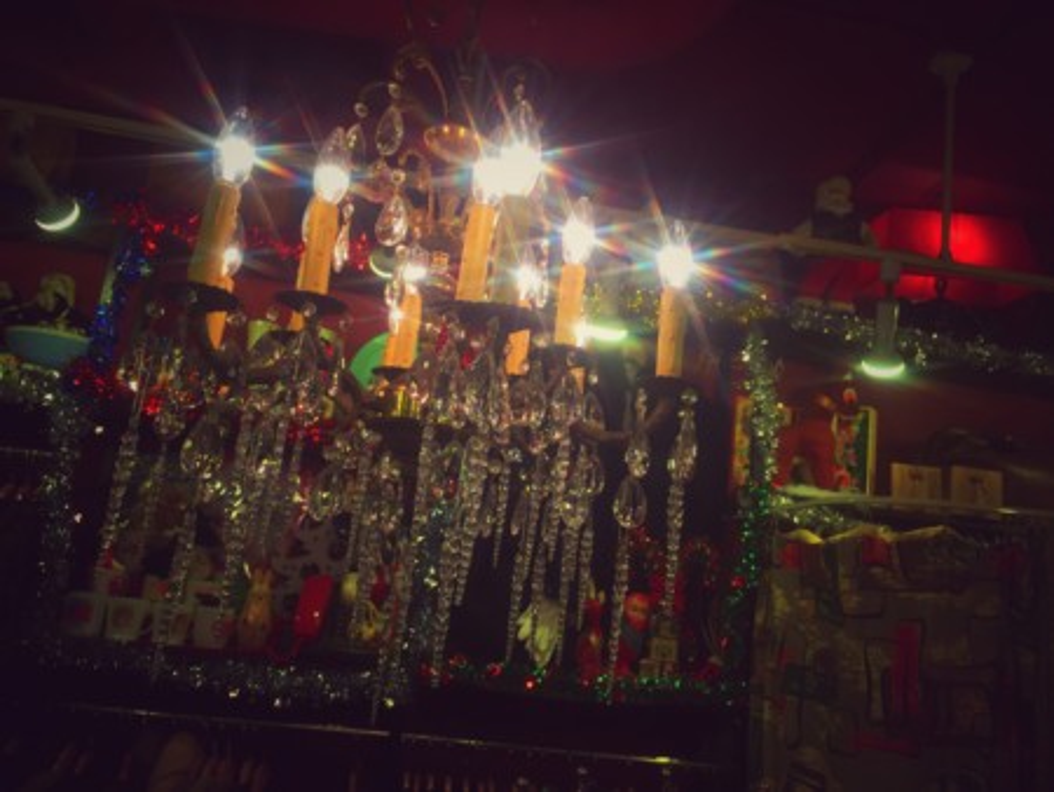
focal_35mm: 29
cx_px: 527
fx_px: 883
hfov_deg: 61.6
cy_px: 396
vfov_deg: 48.3
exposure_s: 1/120
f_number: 2.2
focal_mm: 4.15
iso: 40
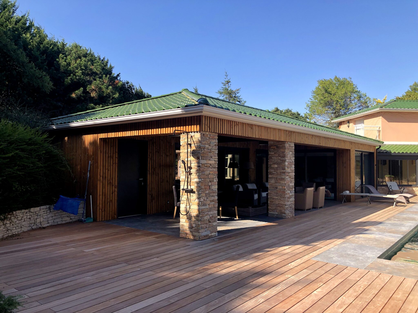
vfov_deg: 49.7
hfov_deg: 63.4
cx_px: 209
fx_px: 338
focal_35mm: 28
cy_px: 156
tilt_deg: +1.8
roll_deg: -0.3
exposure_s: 1/972
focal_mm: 3.99
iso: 20
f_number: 1.8
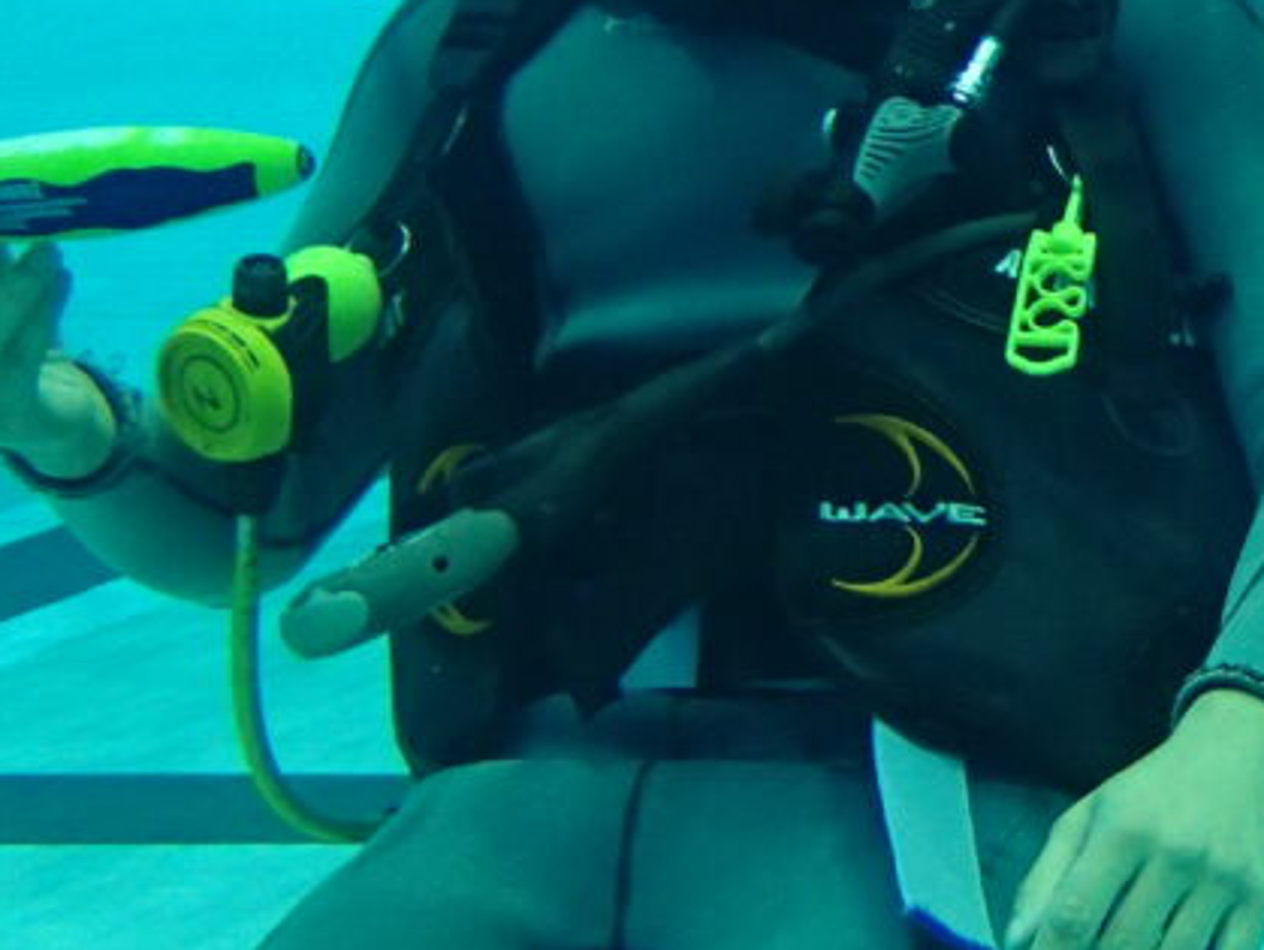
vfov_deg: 14.1
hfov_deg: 18.2
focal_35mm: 105
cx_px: 1294
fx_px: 3837
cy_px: 277
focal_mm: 7.86
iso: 800
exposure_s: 1/40
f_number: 2.9
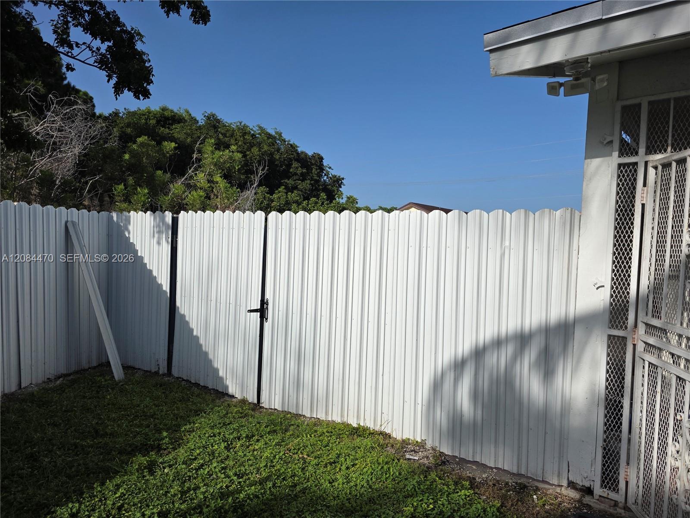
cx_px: 345
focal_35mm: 23
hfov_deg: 73.9
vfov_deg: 58.9
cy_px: 259
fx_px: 458
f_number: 1.7
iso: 64
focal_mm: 6.3
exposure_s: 1/7944
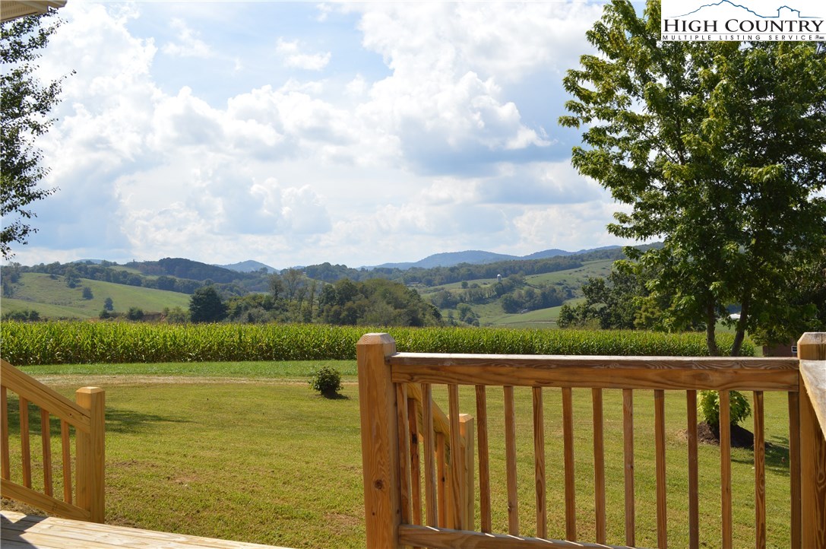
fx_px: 825
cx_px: 413
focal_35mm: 36
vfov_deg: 36.8
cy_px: 274
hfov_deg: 53.2
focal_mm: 24
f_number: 10
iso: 100
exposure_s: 1/200
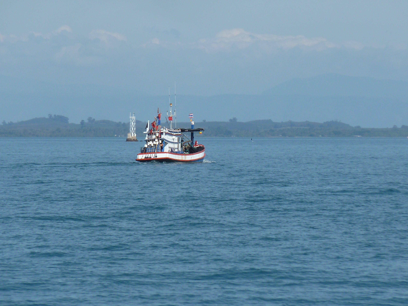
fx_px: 4703
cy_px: 153
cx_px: 204
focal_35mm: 399
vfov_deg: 3.7
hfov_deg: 5.0
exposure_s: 1/500
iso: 80
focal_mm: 49.2
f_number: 5.6
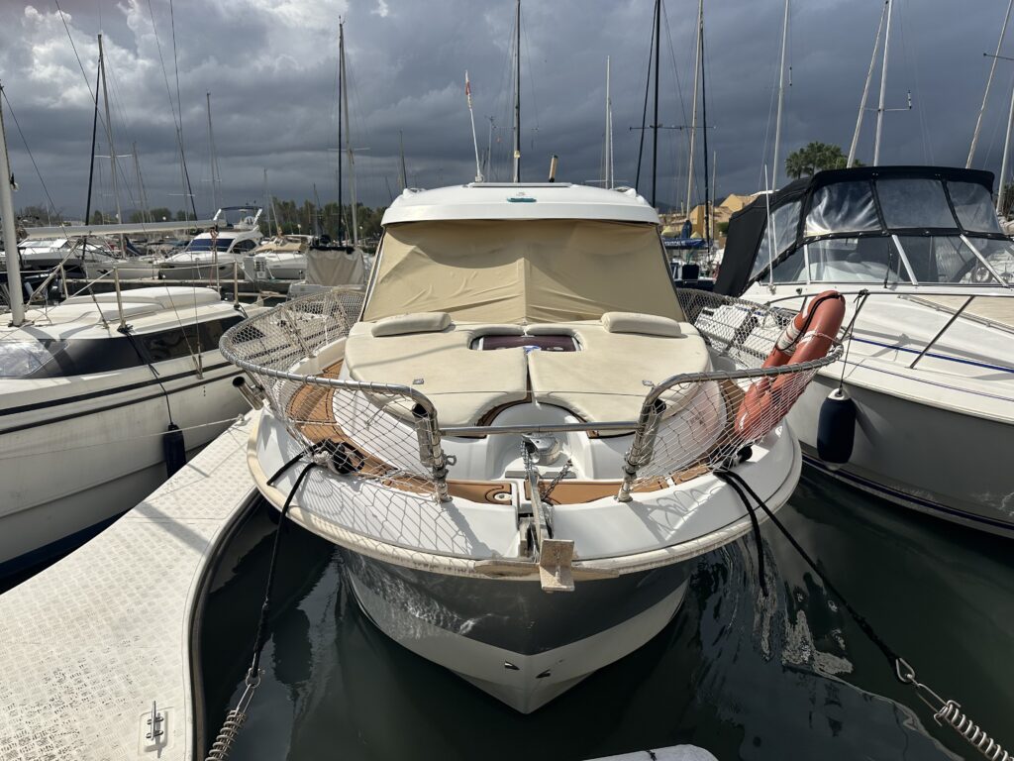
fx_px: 703
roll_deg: +0.0
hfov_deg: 71.6
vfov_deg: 56.8
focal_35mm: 24
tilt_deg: -9.8
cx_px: 507
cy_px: 380
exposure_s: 1/12048
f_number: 1.78
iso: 80
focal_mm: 6.86
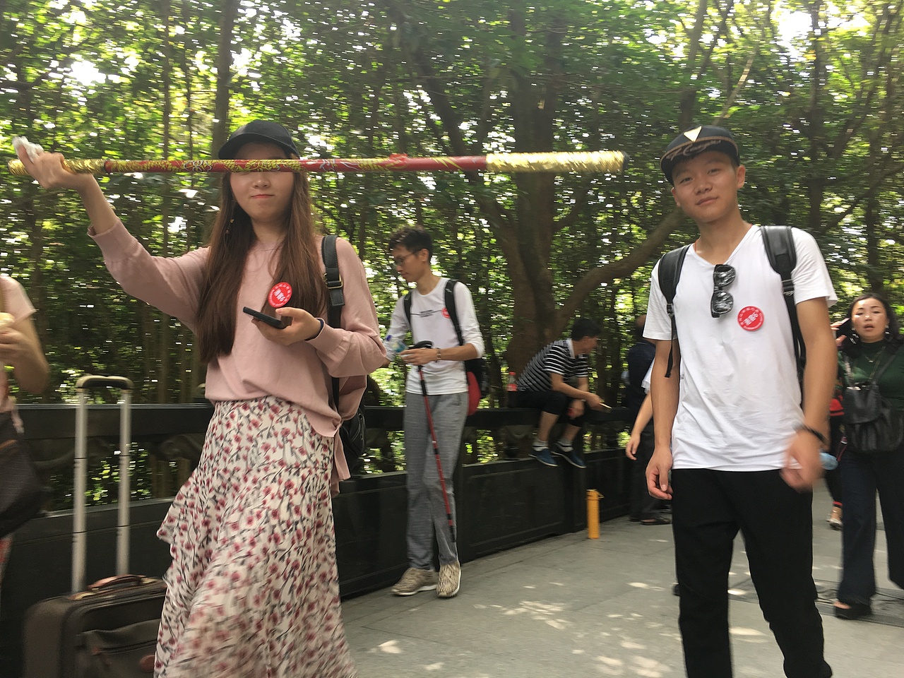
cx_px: 452
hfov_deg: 61.7
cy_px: 339
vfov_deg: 48.2
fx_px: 757
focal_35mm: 29
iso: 25
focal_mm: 4.15
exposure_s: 1/50
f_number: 2.2
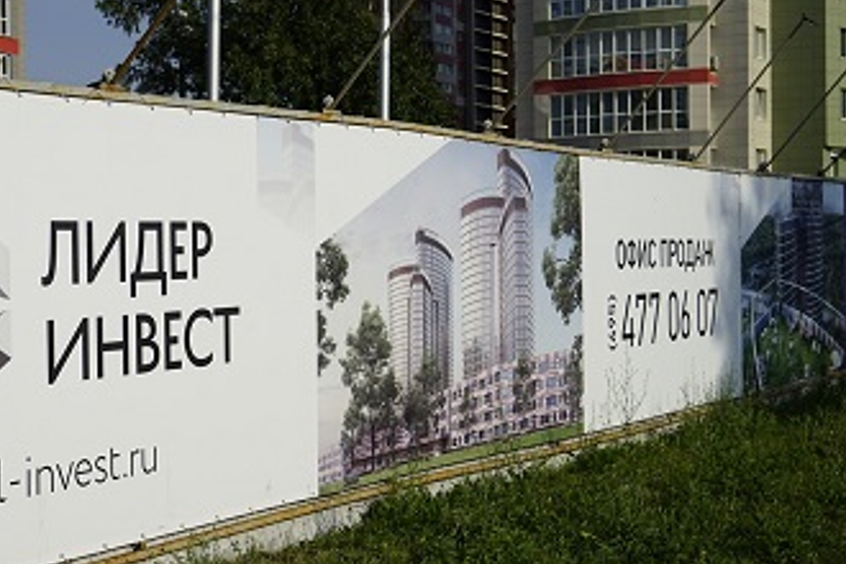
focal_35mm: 65
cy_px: 272
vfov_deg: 20.9
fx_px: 1527
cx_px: 267
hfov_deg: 30.7
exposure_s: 1/2000
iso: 100
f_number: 4
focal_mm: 39
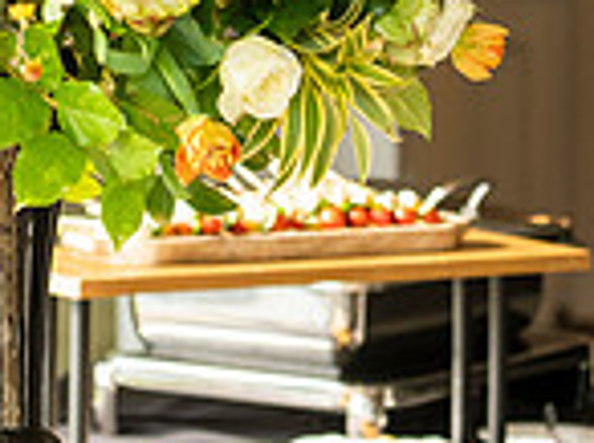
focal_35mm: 325
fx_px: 5568
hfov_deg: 6.1
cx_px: 92
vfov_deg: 4.5
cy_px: -139
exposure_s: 1/160
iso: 500
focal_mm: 82
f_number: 3.5
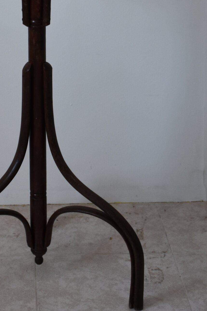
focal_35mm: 104
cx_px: 33
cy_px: 39
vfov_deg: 19.3
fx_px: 896
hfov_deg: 13.1
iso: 800
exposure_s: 1/125
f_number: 5.6
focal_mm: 35
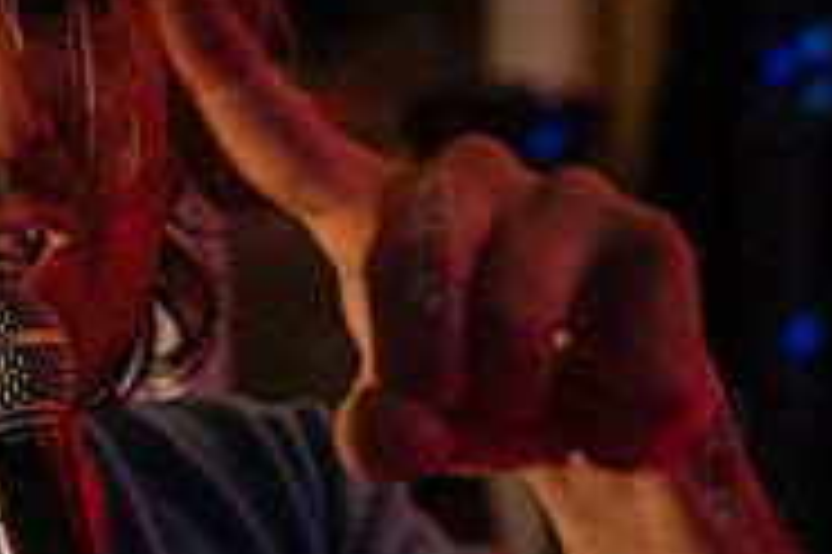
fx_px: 2101
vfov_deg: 14.9
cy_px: 450
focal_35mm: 91
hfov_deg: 21.0
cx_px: -148
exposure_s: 1/125
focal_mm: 29
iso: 10000
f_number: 2.8
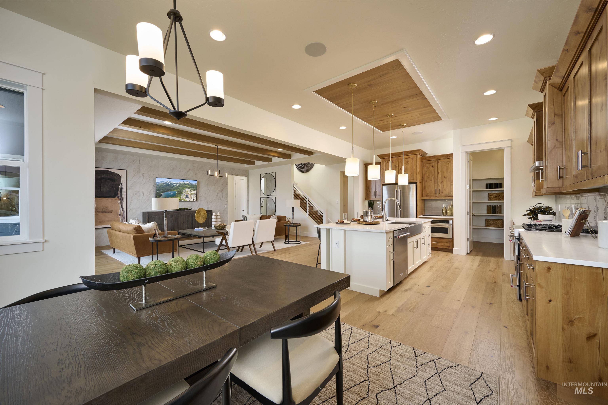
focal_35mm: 14
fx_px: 236
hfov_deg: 104.3
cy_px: 202
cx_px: 304
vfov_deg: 81.2
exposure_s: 1/25
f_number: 9
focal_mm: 14
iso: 400
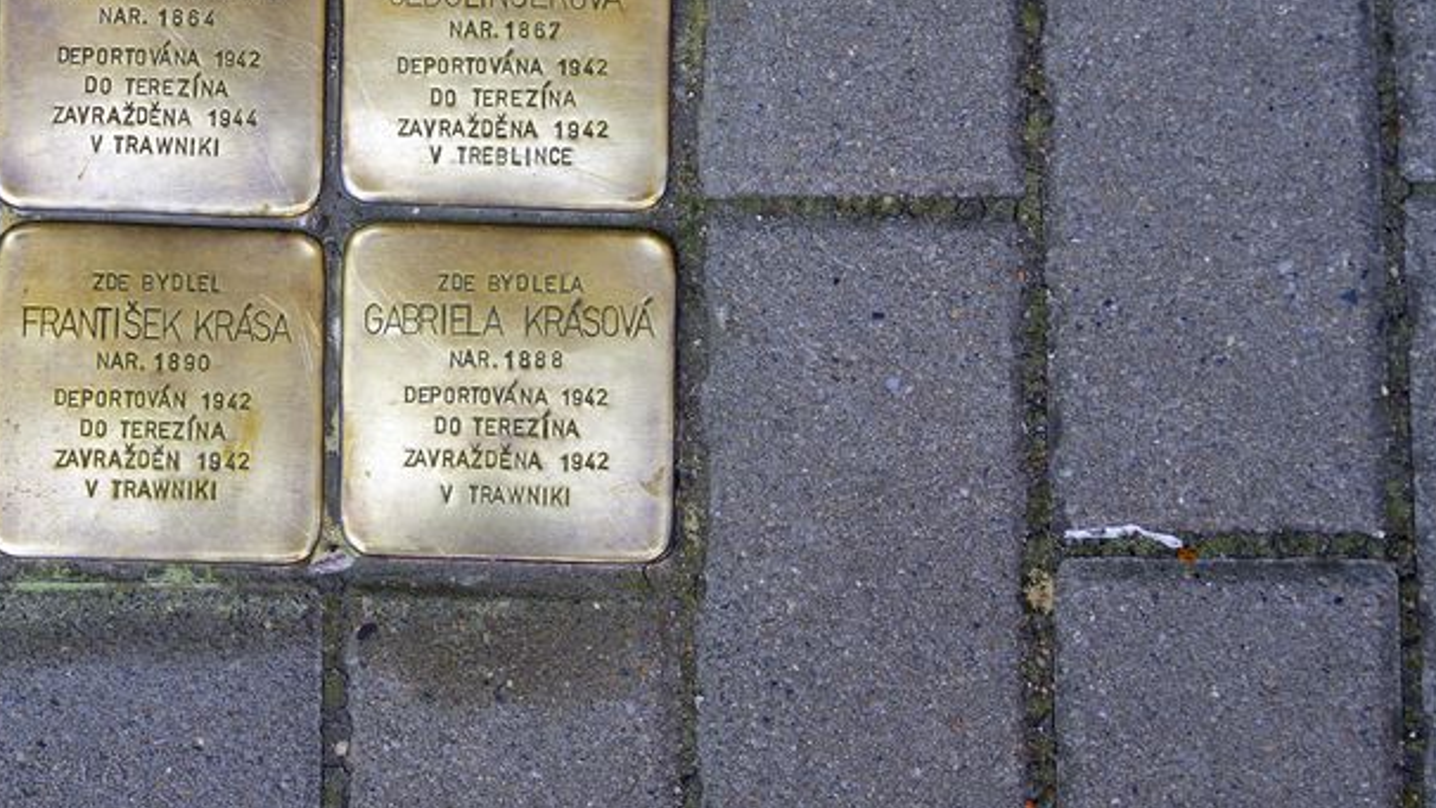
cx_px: 353
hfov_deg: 19.5
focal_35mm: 109
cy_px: 207
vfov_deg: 11.1
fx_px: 4151
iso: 200
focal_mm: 63
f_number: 7.1
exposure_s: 1/100
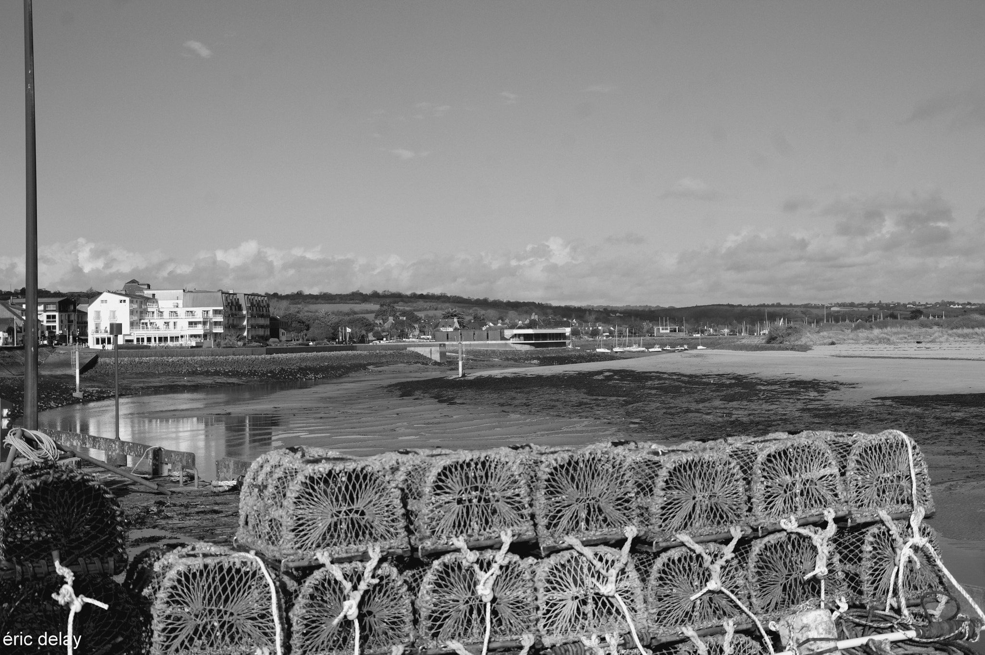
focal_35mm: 54
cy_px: 328
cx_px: 492
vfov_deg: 25.0
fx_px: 1476
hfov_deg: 36.9
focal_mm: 36
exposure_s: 1/320
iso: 100
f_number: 9
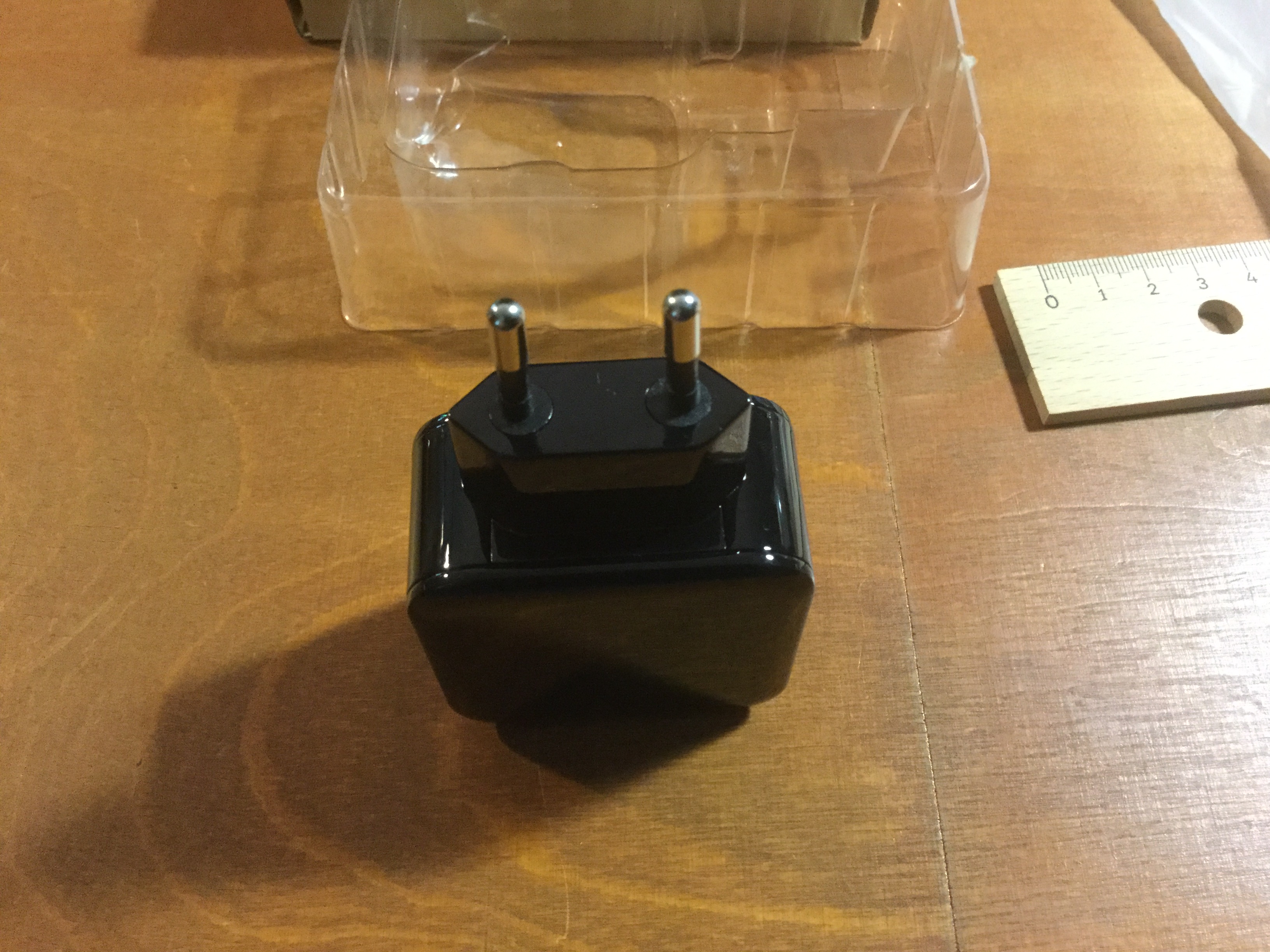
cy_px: 476
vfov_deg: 45.4
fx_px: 1137
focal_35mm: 31
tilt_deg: -59.9
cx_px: 635
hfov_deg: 58.4
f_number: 2.4
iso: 250
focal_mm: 3.3
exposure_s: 1/17
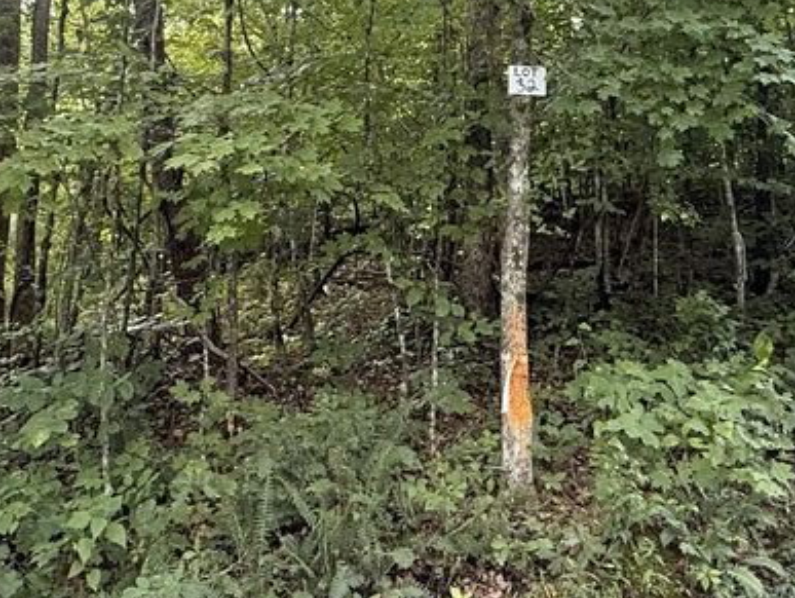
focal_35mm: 37
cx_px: 380
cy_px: 117
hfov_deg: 50.1
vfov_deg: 37.3
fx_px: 851
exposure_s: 1/99
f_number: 2.2
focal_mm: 2.22
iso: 200
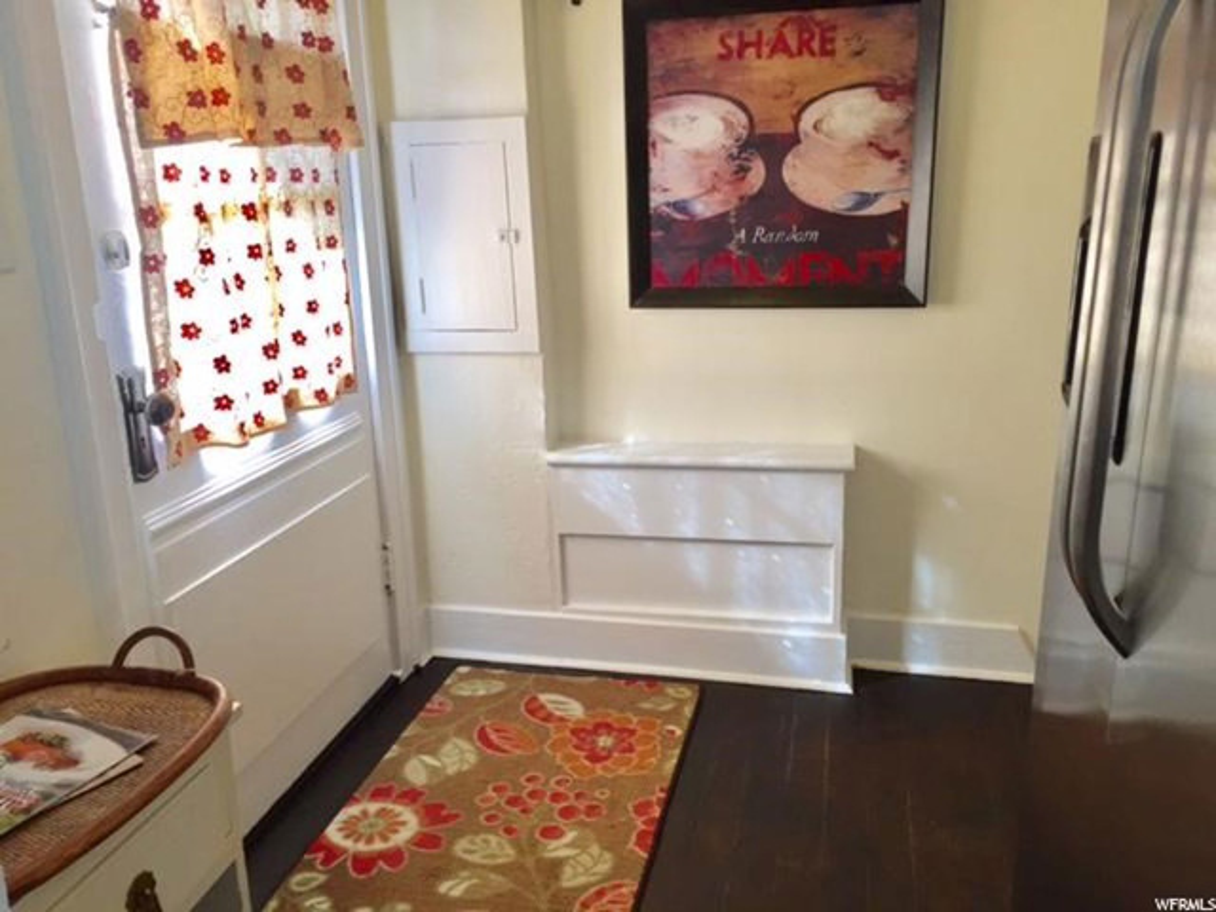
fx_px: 1019
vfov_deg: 48.2
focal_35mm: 29
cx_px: 608
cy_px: 456
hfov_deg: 61.7
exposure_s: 1/60
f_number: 2.2
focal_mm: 4.15
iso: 40
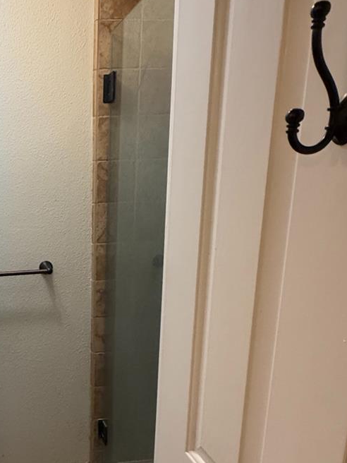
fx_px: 428
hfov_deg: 39.3
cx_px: 5
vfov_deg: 56.3
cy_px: 283
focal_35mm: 32
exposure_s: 1/60
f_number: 2.2
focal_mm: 2.22
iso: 250
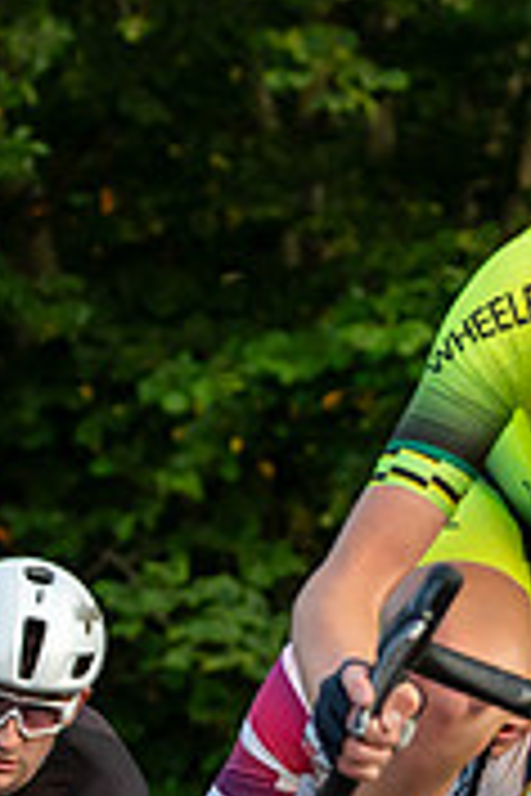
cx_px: 501
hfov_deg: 3.2
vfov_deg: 4.7
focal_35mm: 433
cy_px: 1190
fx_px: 9579
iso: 1000
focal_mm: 70
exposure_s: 1/800
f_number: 3.5
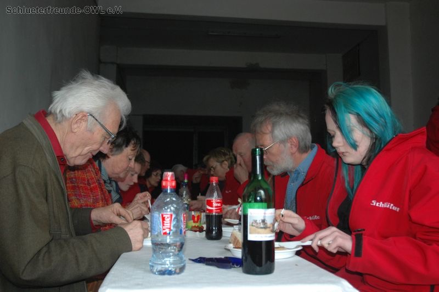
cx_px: 220
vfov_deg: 35.4
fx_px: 457
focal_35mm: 38
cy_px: 146
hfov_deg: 51.3
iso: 400
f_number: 3.8
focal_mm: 25
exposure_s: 1/60
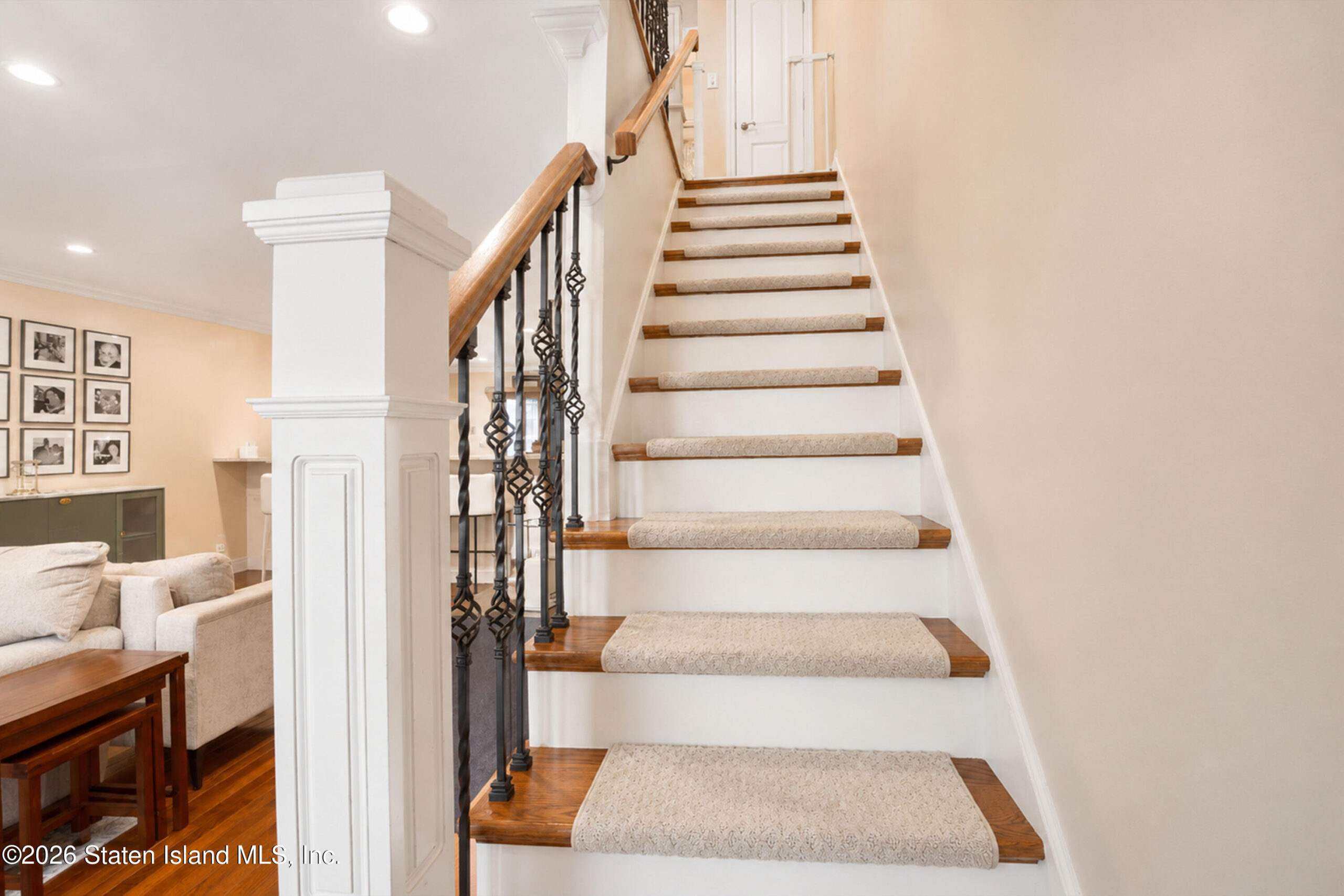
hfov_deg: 100.4
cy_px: 448
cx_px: 672
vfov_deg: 77.3
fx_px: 560
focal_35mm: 15
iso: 100
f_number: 2.8
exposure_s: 1/13
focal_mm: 10
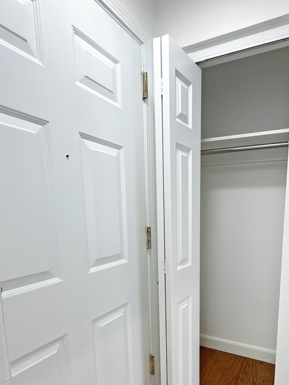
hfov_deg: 59.4
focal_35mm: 22
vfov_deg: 74.6
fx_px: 245
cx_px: 197
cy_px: 248
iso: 100
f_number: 2.2
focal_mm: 2.22
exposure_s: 1/120
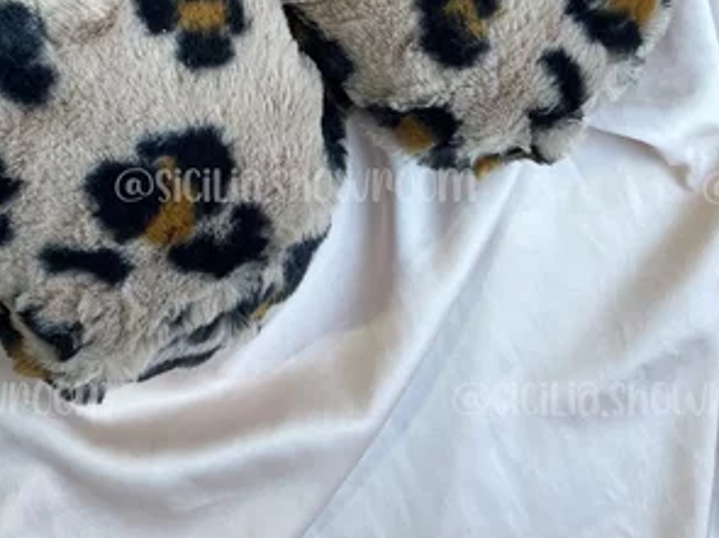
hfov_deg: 39.9
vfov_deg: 28.4
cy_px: -33
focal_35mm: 47
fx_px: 976
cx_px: 236
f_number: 1.6
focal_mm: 5.1
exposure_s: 1/100
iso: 100
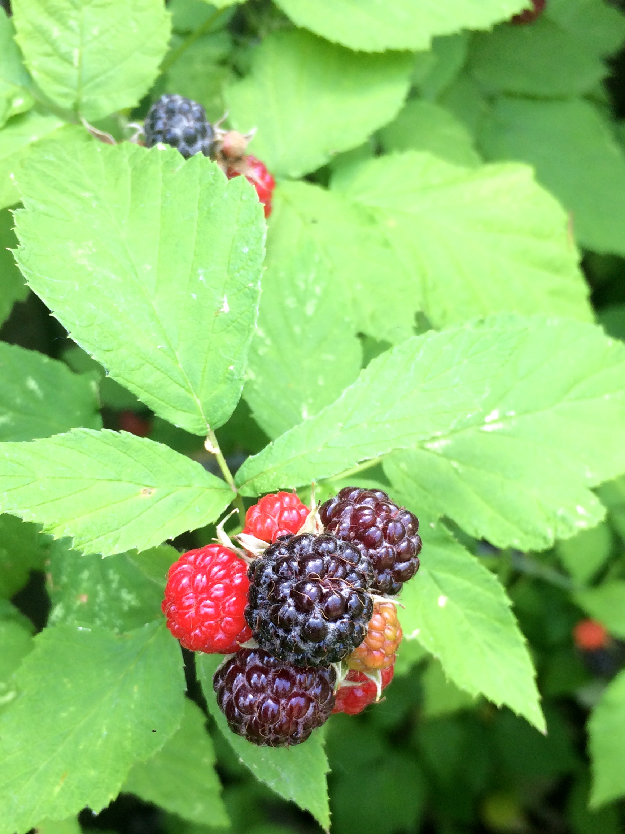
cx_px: 302
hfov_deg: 35.1
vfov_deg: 45.7
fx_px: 987
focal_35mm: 41
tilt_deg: -49.8
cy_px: 463
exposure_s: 1/120
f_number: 2.2
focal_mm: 4.15
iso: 64
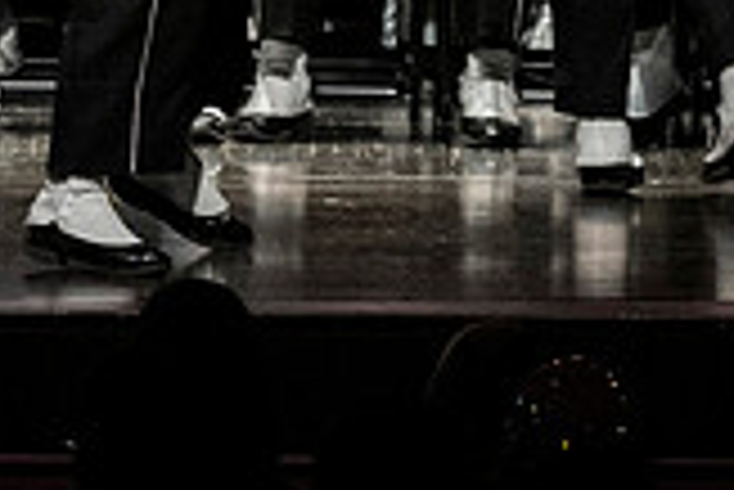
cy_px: -337
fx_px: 15223
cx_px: 293
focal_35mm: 746
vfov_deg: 1.8
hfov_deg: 2.8
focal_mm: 140
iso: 4000
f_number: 4
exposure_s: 1/500
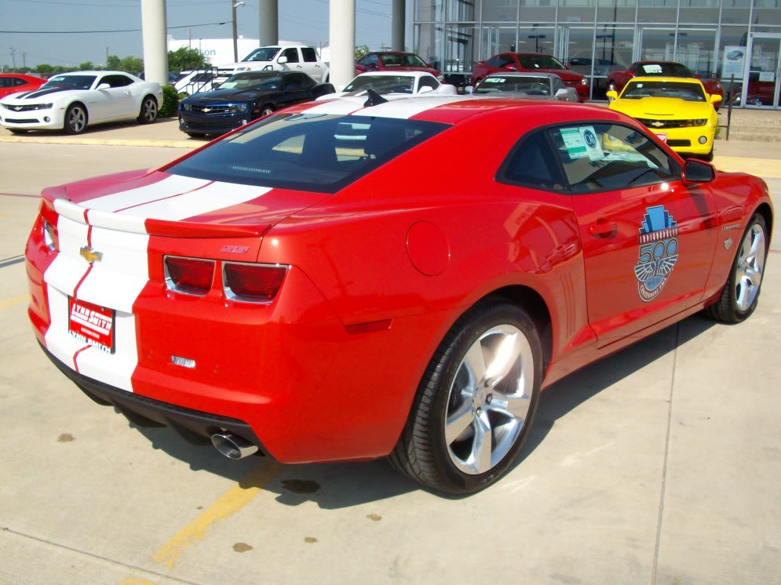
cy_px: 292
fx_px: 790
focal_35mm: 35
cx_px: 396
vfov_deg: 40.7
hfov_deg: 52.6
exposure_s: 1/433
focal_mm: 5.7
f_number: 5.5
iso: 80
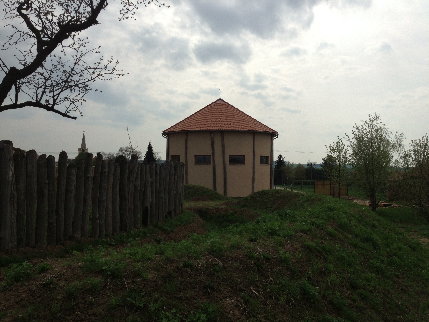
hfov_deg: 52.6
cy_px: 161
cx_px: 214
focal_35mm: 35
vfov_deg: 40.7
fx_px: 434
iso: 50
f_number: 2.4
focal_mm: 4.28
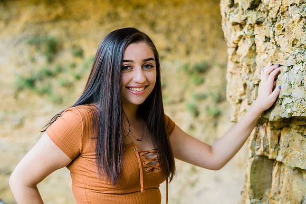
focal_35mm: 58
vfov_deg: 23.4
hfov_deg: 34.5
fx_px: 493
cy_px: 102
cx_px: 153
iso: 500
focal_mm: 58
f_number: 2.8
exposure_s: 1/200
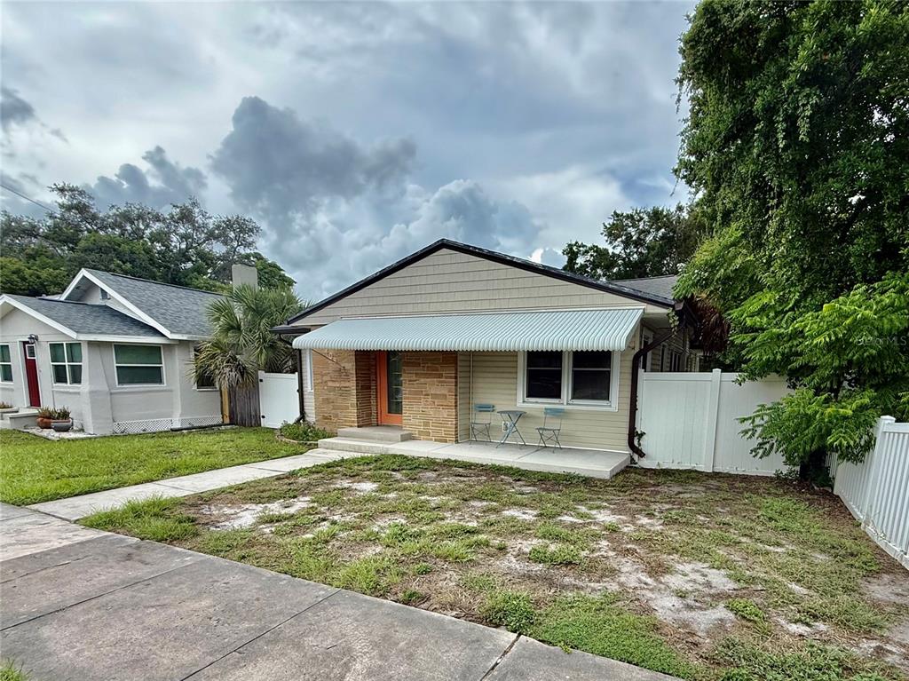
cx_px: 454
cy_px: 340
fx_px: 367
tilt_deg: -6.3
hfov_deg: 102.1
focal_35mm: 14
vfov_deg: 85.6
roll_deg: -0.7
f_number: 2.2
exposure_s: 1/734
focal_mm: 2.22
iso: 64
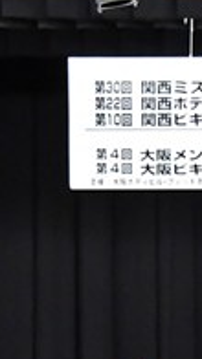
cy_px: 449
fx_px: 3443
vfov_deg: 5.9
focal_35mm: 361
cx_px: 432
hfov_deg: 3.3
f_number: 5.6
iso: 8000
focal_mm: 58
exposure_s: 1/400
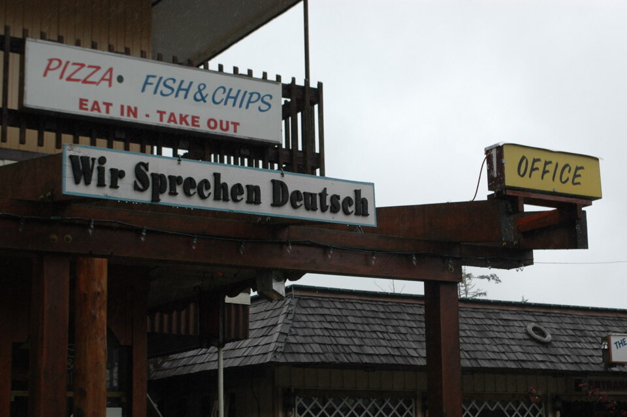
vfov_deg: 20.1
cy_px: 208
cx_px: 314
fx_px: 1174
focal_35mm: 68
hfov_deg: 29.9
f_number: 10
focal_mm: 45
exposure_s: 1/400
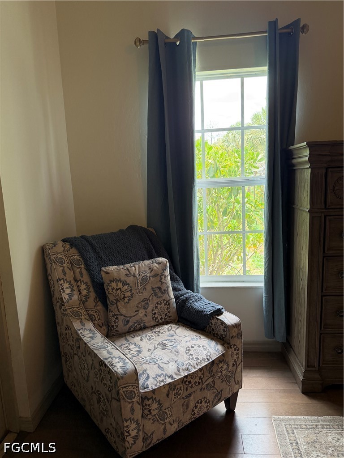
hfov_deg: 56.8
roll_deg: +2.4
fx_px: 318
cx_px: 172
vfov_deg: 71.6
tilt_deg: -9.6
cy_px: 229
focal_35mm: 24
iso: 160
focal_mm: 6.76
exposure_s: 1/121
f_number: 1.78
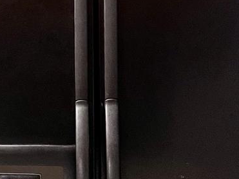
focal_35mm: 101
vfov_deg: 14.6
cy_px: 103
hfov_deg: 17.0
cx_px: -153
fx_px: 697
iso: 500
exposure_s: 1/60
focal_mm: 5.7
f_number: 1.5
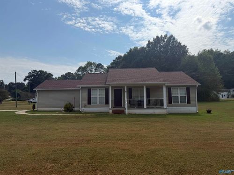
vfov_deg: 56.8
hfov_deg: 71.6
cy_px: 88
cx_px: 117
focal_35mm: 24
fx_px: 162
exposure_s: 1/11905
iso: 80
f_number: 1.78
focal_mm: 6.76
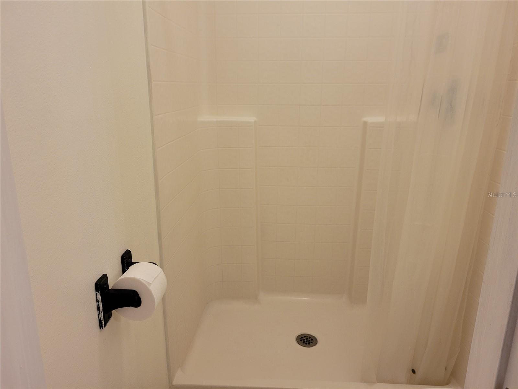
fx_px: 389
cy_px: 194
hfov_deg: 67.3
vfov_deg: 53.1
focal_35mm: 26
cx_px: 259
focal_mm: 5.4
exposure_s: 1/60
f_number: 1.8
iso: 160
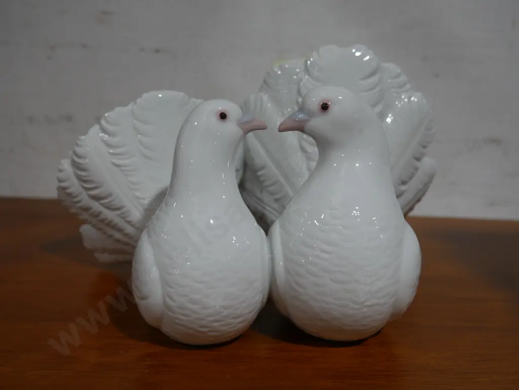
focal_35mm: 42
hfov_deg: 44.8
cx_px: 260
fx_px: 630
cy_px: 195
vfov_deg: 34.4
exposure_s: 1/60
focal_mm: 21
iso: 250
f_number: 4.6
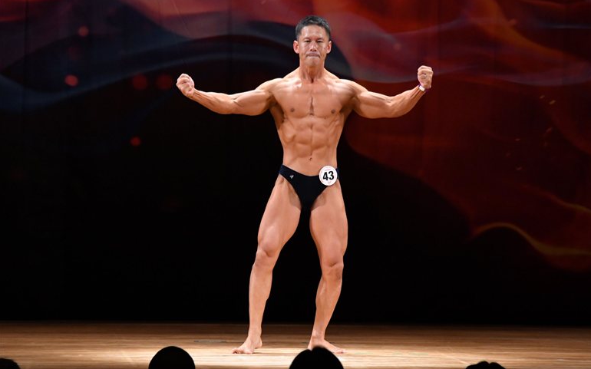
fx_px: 3962
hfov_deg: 8.5
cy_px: 184
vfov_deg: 5.3
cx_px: 296
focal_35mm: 246
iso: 4000
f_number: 5.6
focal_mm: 160
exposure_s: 1/400
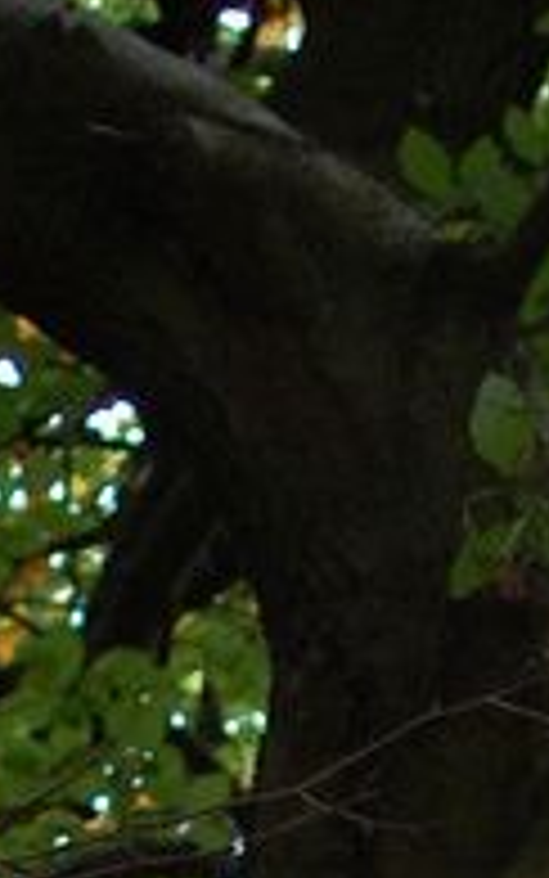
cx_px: 133
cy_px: 2193
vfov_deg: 6.6
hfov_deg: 4.4
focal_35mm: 299
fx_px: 7149
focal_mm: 35
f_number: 1.8
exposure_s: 1/500
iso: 400
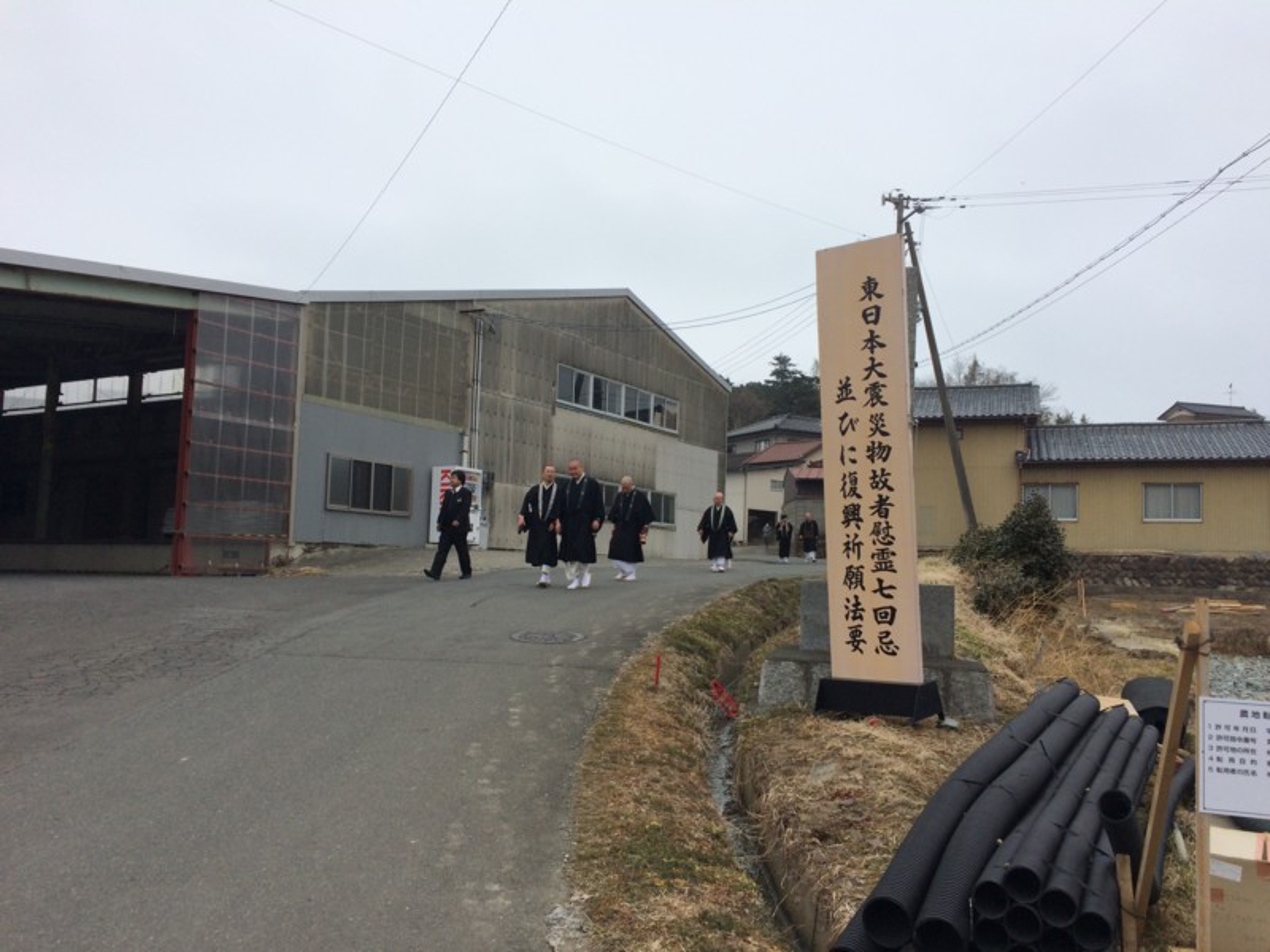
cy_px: 476
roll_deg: +0.4
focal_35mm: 29
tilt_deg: +5.3
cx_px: 635
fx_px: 1064
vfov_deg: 48.2
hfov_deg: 61.7
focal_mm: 4.15
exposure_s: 1/707
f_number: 2.2
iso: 32
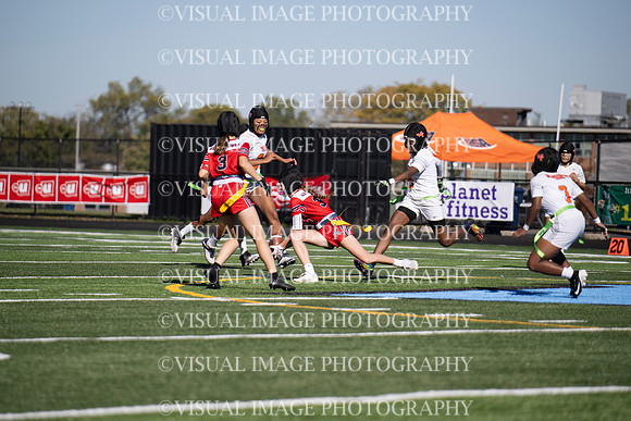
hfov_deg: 9.8
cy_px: 210
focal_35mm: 210
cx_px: 316
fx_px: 3682
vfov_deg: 6.5
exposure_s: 1/2500
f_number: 4
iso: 200
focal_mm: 210
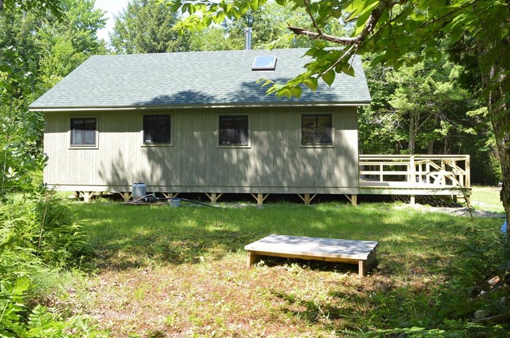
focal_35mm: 30
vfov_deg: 43.4
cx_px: 253
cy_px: 152
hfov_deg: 62.0
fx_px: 424
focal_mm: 18
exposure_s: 1/125
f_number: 8
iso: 250
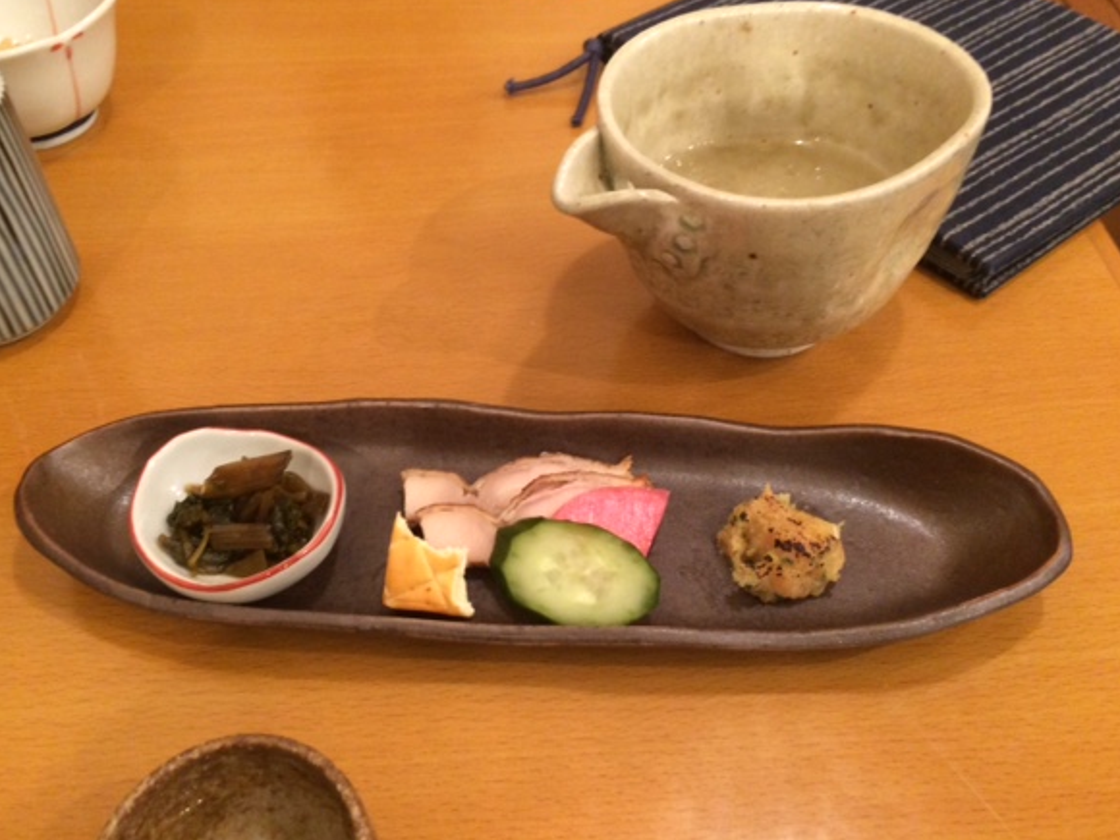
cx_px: 537
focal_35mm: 32
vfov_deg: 44.1
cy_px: 380
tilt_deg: -47.5
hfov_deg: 56.8
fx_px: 1035
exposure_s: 1/30
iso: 250
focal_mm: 4.15
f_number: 2.2
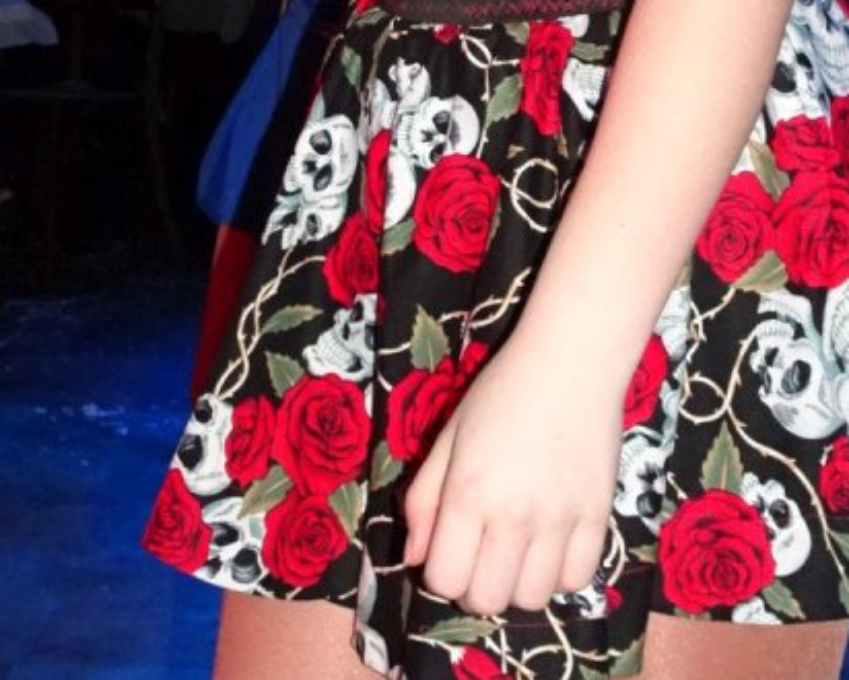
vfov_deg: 16.1
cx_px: 307
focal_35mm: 91
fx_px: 2288
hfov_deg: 21.0
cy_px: -175
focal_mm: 5.43
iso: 800
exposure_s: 1/320
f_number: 4
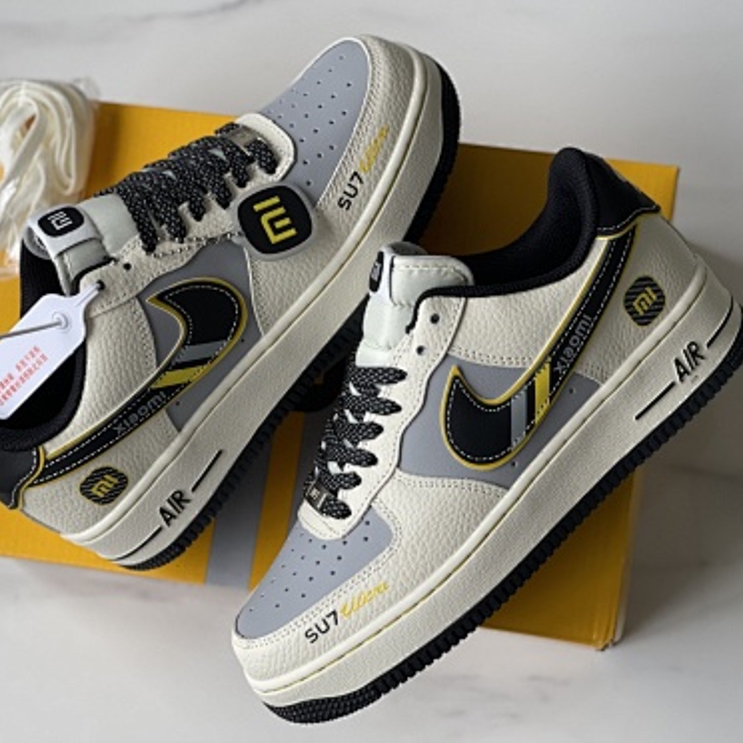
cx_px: 368
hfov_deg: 22.8
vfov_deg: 22.8
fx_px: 1846
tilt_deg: -79.0
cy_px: 371
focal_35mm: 76
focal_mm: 7.5
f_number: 2.2
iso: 80
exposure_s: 1/121
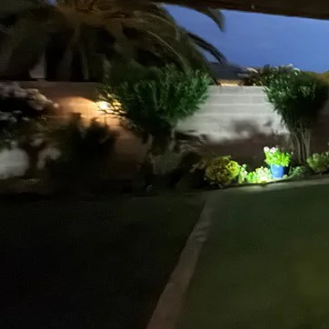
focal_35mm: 35
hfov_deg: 31.7
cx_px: 458
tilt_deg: +0.8
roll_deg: +0.0
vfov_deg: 45.9
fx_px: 376
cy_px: 90
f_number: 2.2
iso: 6400
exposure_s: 1/2
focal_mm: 2.22
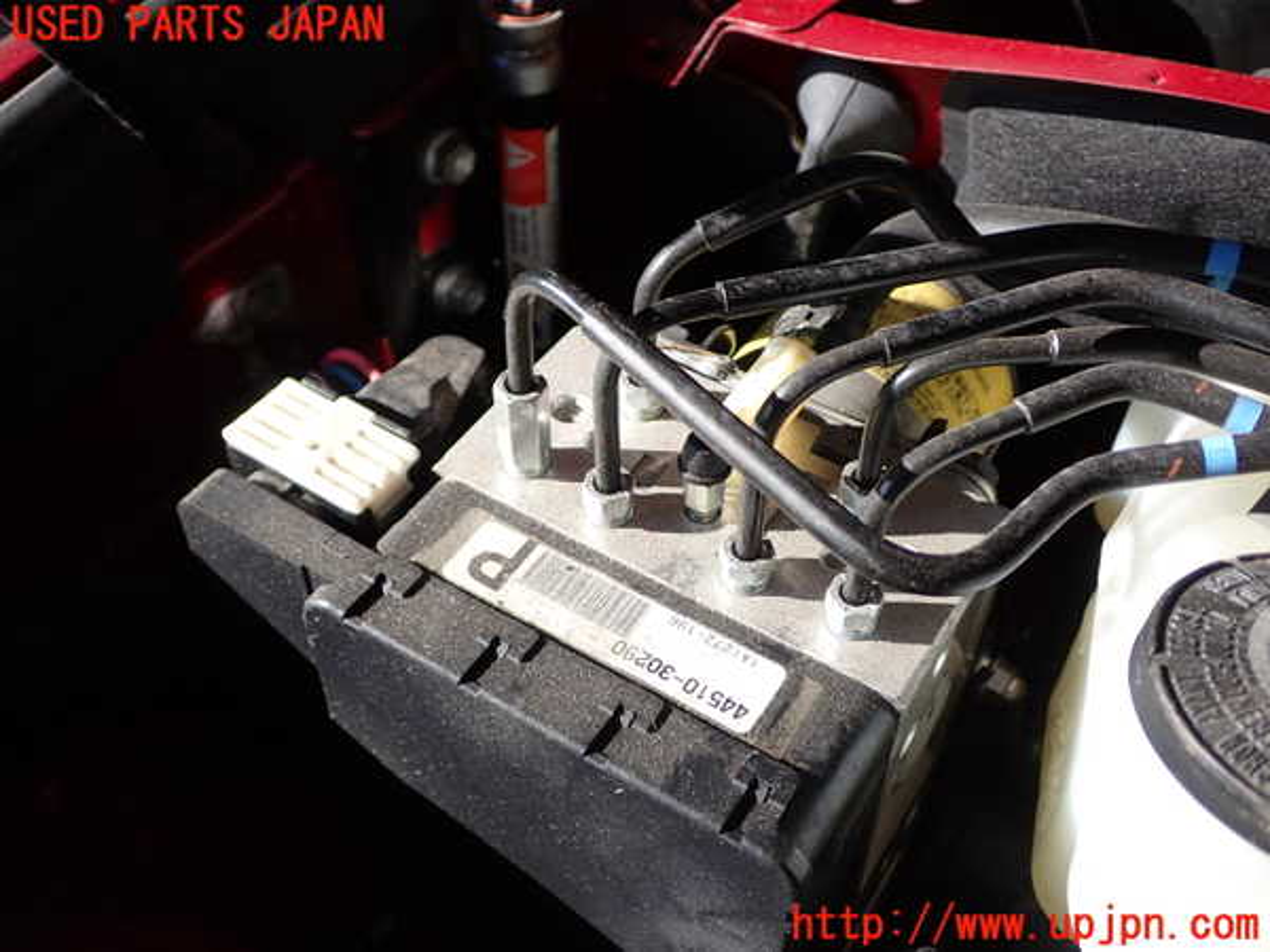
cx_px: 635
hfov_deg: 49.0
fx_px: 1394
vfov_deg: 37.7
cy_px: 476
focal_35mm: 38
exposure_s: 1/50
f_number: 8
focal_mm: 6.83
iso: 100
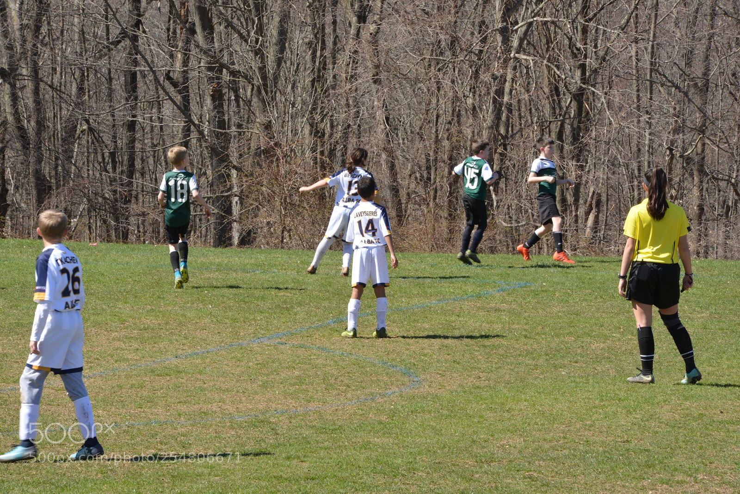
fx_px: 4111
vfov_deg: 6.9
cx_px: 370
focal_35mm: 200
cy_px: 247
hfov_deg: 10.3
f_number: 22
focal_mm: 200
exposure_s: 1/160
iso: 900
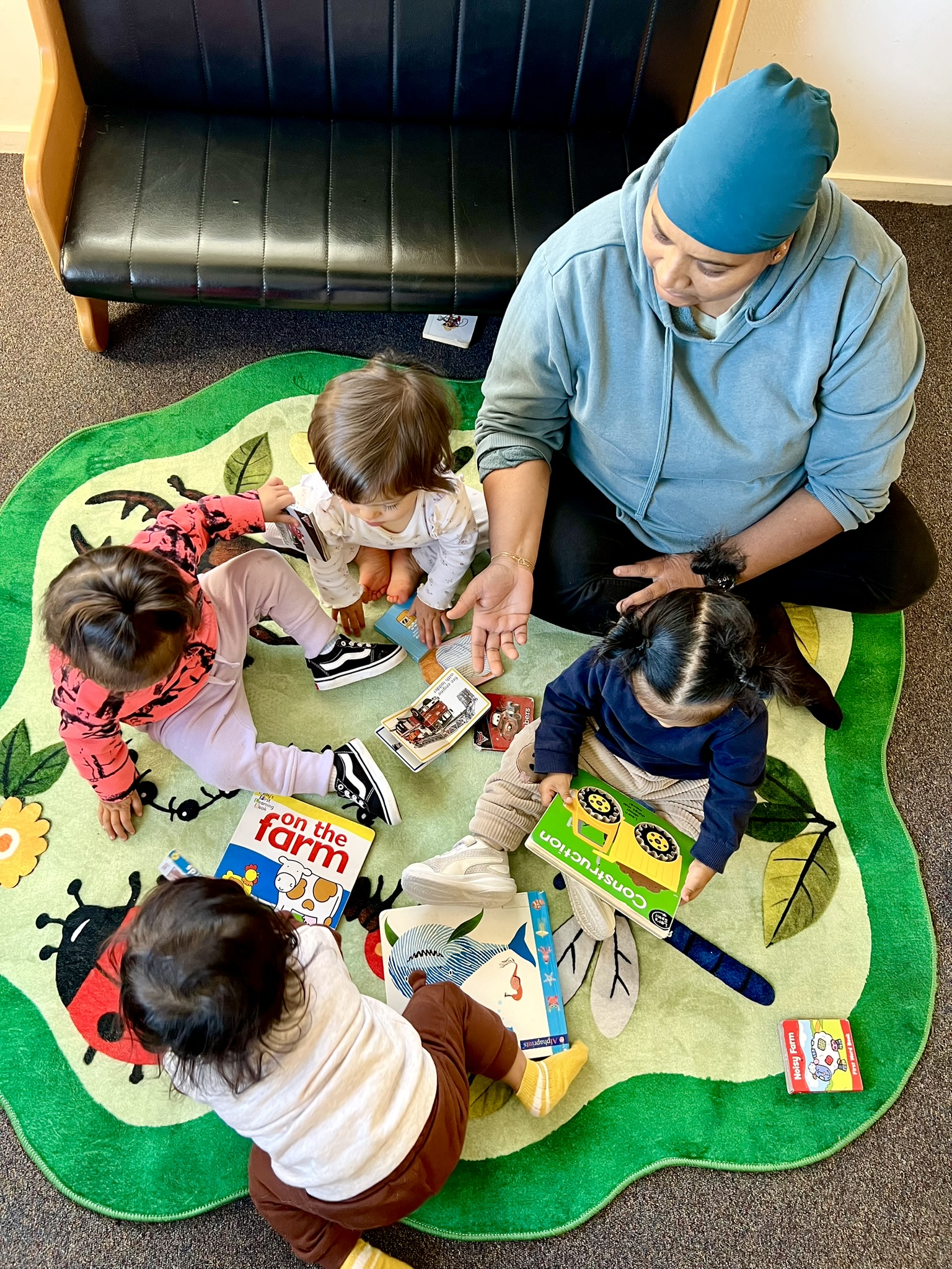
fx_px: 953
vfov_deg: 67.3
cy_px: 634
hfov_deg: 53.1
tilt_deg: -63.8
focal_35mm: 26
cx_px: 476
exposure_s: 1/95
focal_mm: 5.7
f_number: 1.5
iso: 125
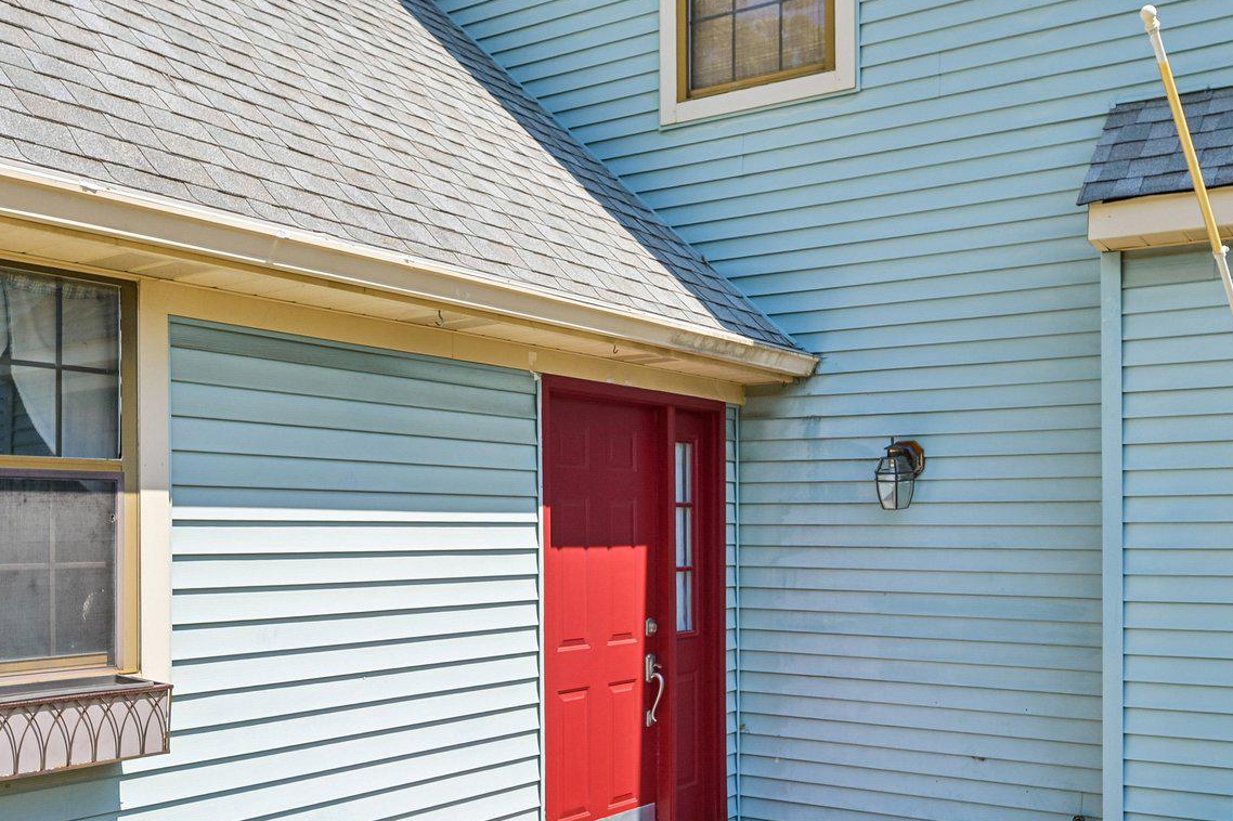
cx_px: 615
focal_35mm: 37
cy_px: 554
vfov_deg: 35.6
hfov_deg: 52.0
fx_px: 1263
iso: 100
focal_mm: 20.5
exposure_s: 1/200
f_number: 8
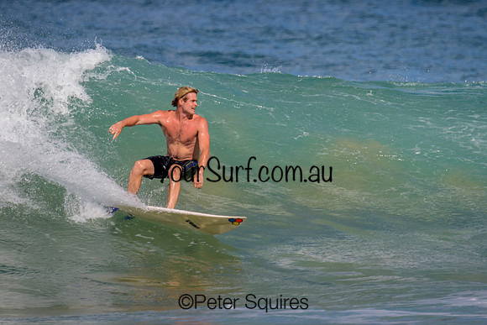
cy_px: 143
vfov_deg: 1.5
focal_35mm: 898
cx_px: 273
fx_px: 12154
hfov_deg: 2.3
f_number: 11
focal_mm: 800
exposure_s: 1/2000
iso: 640
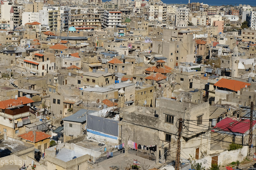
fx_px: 427
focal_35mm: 60
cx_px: 88
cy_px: 61
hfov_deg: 33.2
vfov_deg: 22.5
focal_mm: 28.9
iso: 200
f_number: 5.6
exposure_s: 1/1400
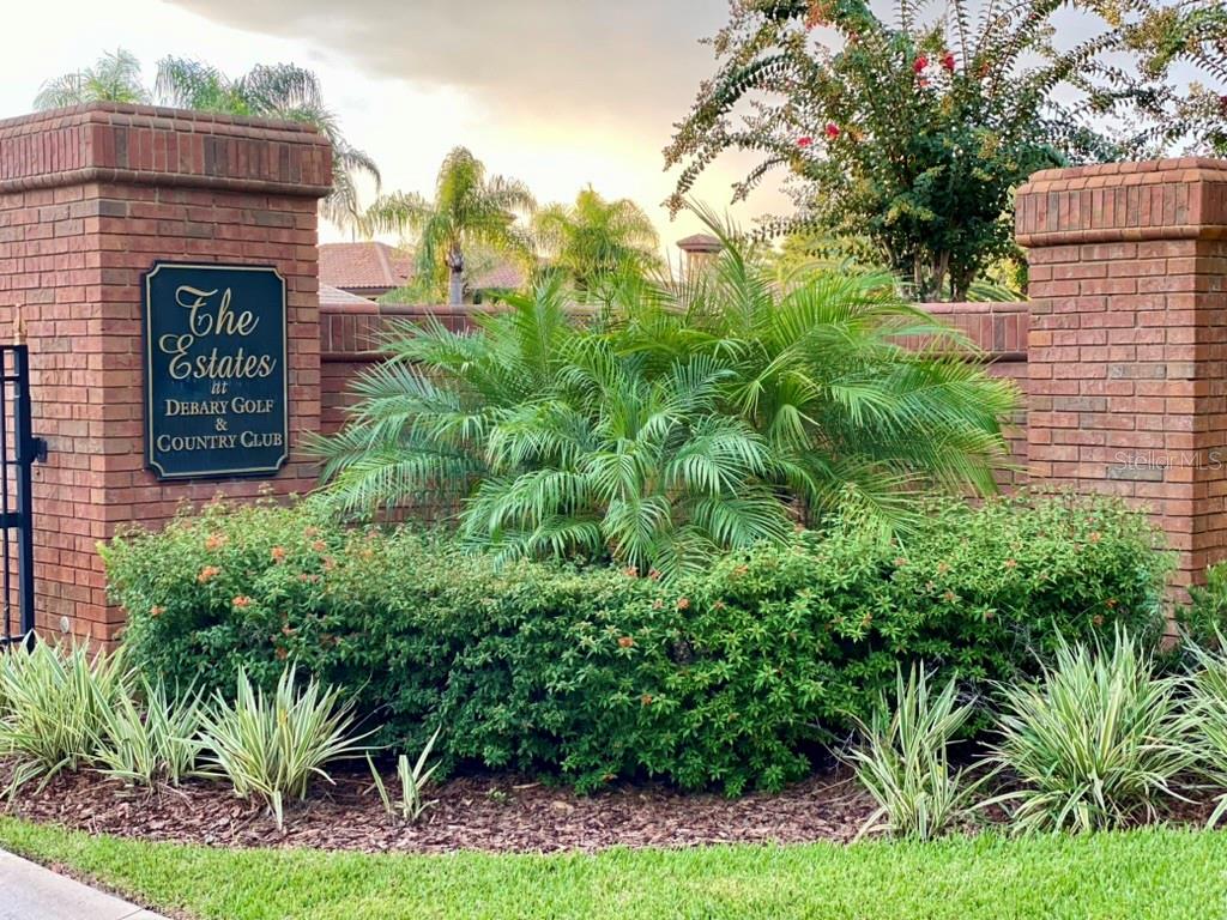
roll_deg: -1.0
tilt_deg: -1.9
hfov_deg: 36.8
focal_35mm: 52
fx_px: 1843
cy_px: 460
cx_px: 614
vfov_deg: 28.0
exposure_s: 1/122
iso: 80
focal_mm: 6
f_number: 2
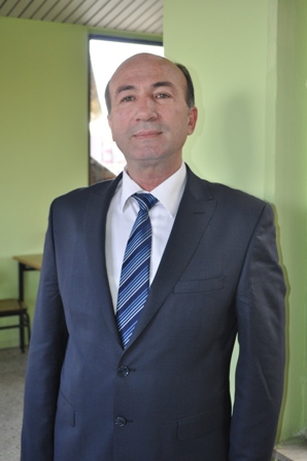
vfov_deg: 38.9
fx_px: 653
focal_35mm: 51
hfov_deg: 26.4
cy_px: 230
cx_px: 154
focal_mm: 34
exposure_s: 1/80
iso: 800
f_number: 5
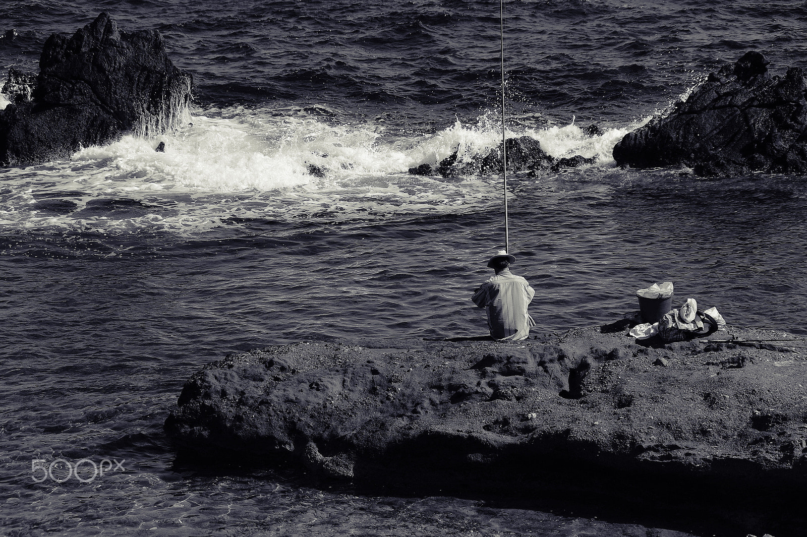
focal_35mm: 112
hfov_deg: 18.2
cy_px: 268
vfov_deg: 12.2
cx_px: 404
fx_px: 2520
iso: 100
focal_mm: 75
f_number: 7.1
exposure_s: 1/500
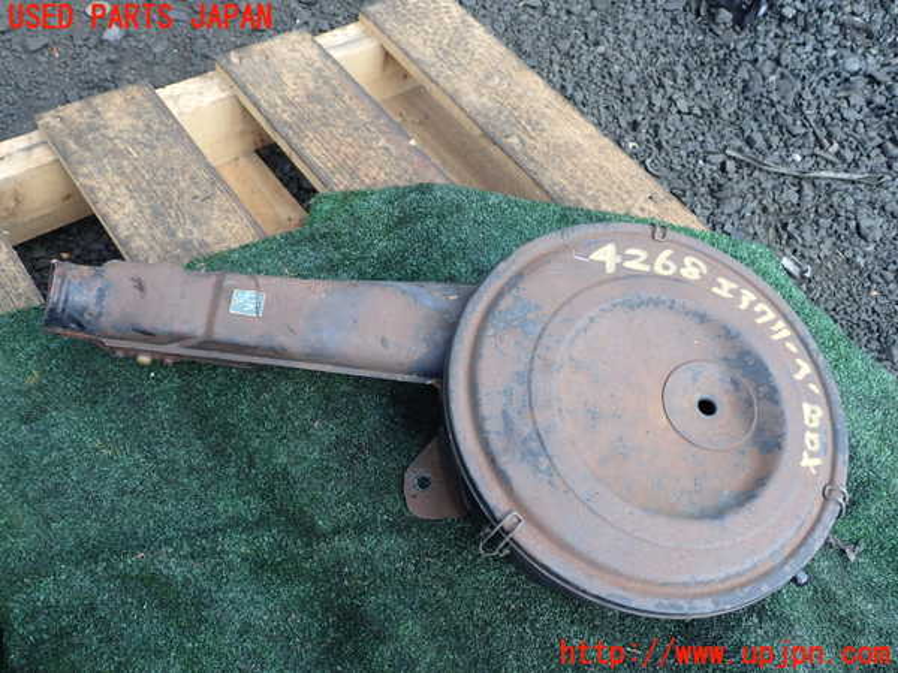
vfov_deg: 46.8
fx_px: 778
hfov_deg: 60.0
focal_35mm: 30
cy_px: 336
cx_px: 449
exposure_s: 1/60
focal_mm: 5.4
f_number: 3.2
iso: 100
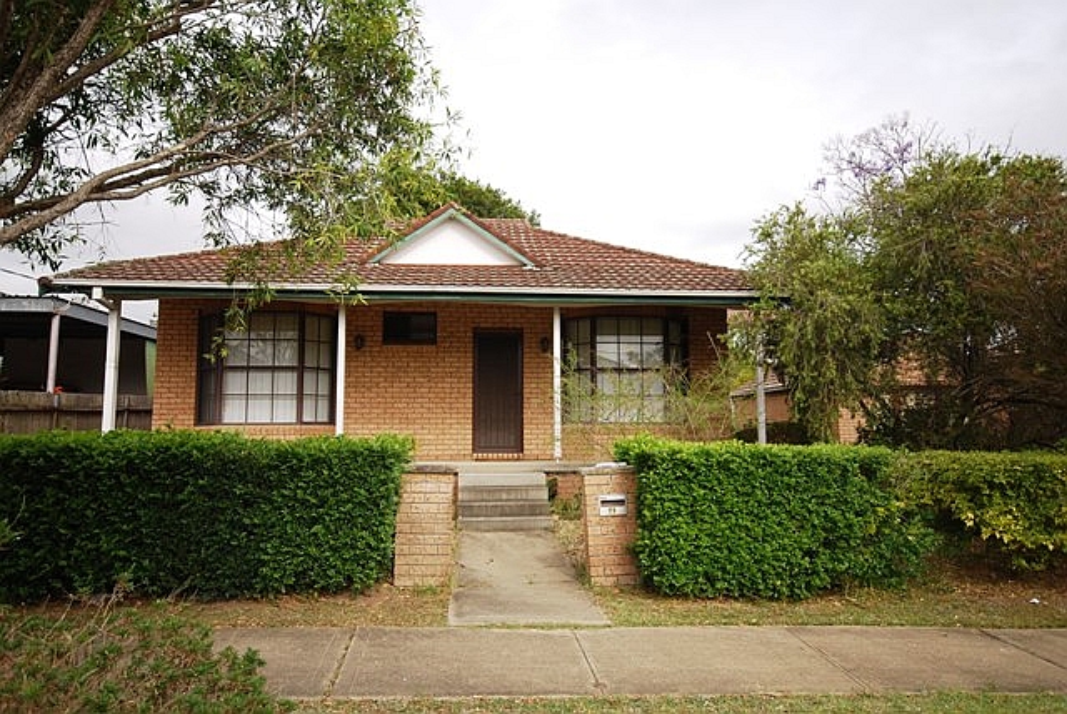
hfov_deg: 73.7
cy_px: 357
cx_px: 534
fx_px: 712
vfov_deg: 53.2
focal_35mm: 24
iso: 100
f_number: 6.3
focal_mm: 16
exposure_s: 1/160
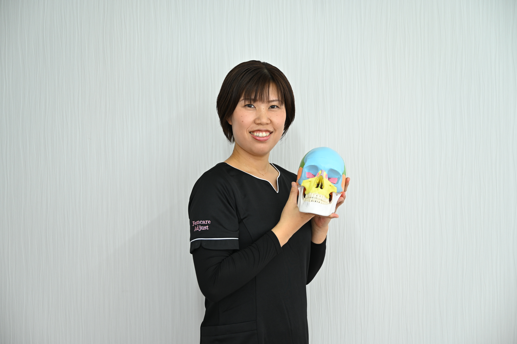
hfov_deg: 38.2
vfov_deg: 26.0
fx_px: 746
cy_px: 172
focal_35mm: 52
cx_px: 258
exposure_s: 1/160
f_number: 2.8
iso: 500
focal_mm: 52
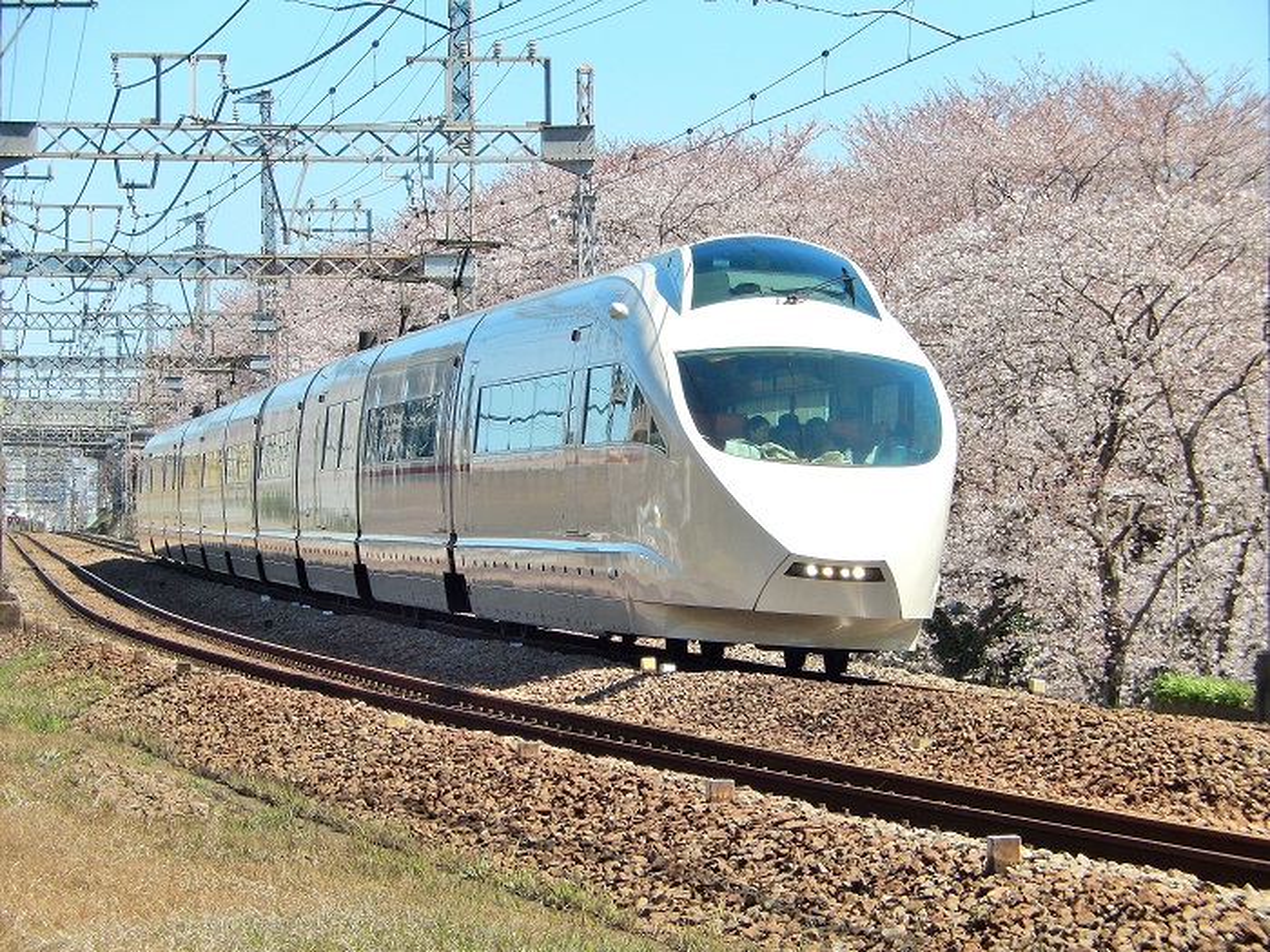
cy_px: 476
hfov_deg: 10.7
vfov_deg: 8.0
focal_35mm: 185
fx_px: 6787
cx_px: 635
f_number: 5.7
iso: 125
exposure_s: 1/400
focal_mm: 33.3
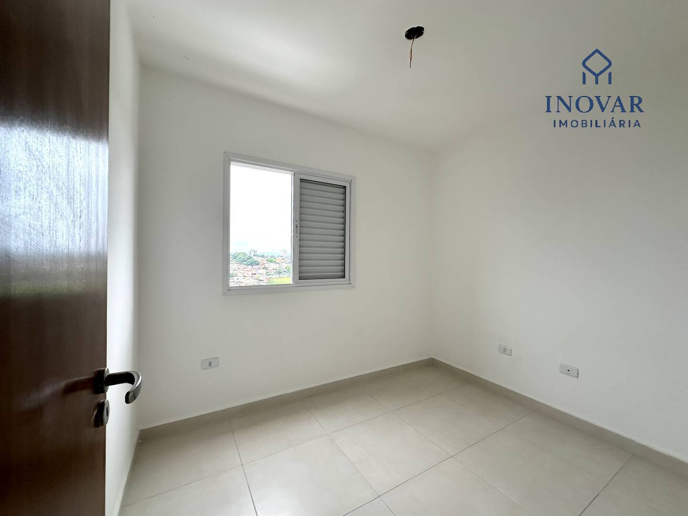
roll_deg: -0.5
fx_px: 278
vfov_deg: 85.7
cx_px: 344
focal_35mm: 14
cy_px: 258
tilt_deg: -0.1
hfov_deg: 102.1
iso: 80
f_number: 2.2
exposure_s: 1/99
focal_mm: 2.22
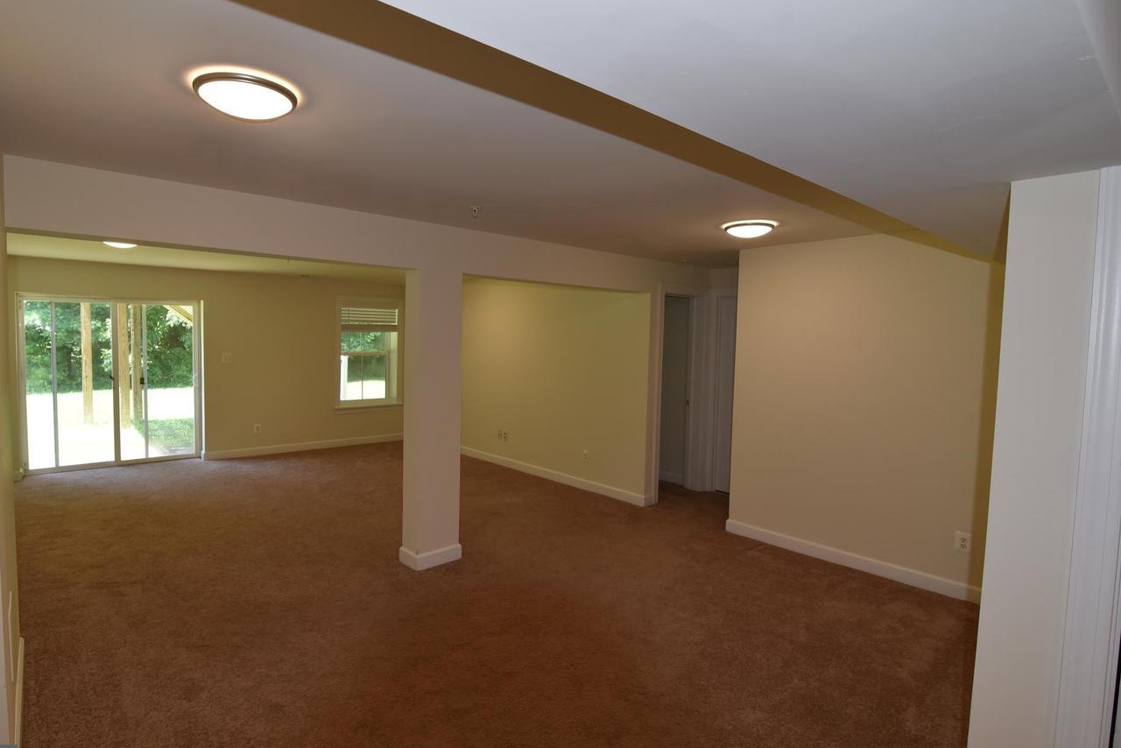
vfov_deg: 67.4
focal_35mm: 18
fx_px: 561
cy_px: 368
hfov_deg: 89.8
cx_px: 511
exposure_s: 1/125
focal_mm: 16
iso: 800
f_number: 5.6
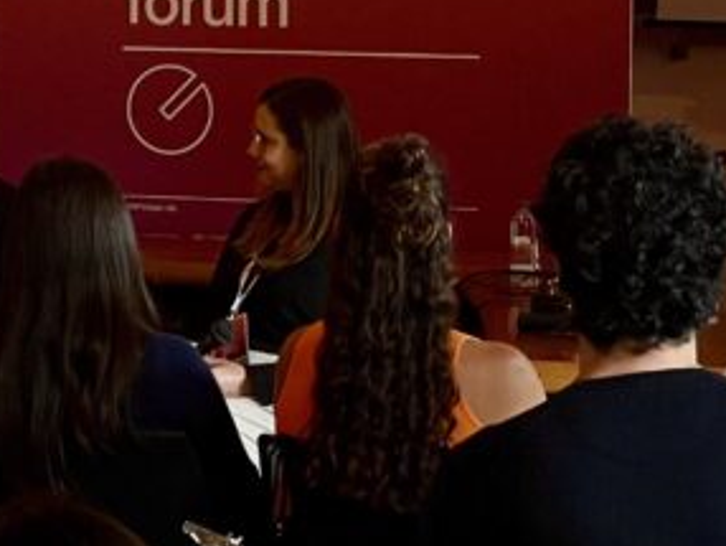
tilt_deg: -2.5
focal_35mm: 186
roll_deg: -0.4
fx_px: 3904
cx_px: 23
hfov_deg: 10.5
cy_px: 130
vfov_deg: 8.0
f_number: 2
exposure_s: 1/100
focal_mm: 6
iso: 80
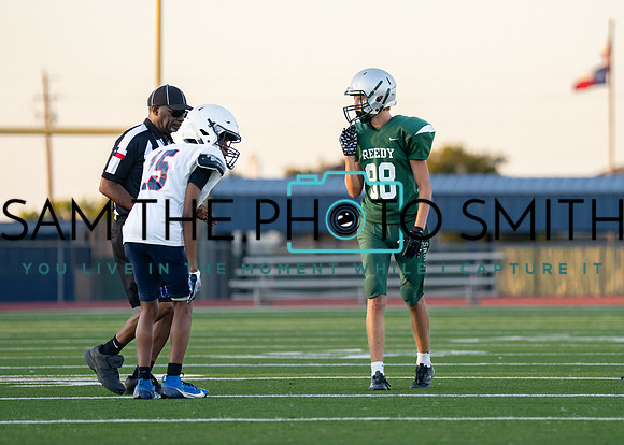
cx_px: 392
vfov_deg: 4.3
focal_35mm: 337
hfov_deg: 6.0
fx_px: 5963
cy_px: 213
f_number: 2.8
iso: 800
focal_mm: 200
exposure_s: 1/2500
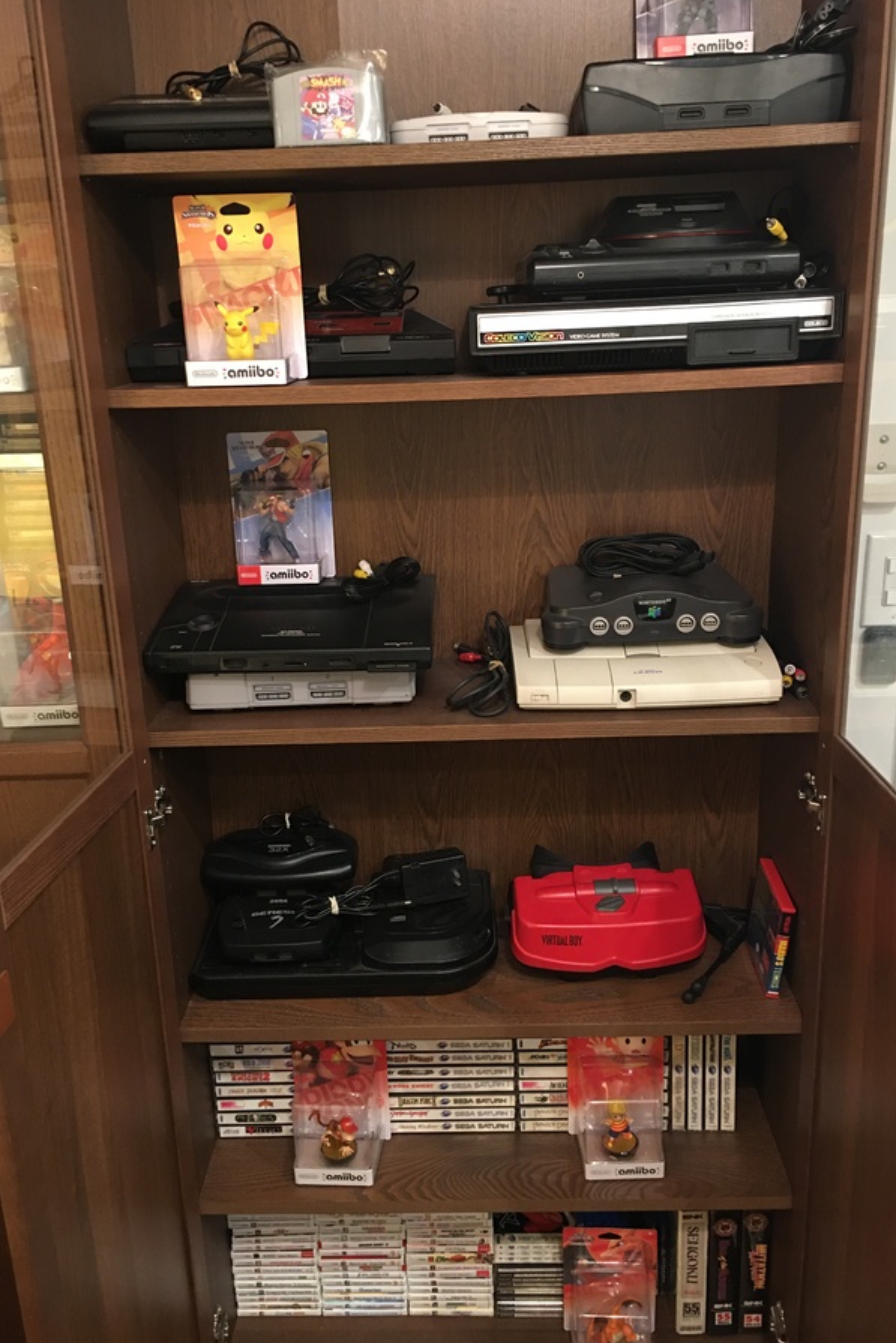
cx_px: 446
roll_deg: +2.4
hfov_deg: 42.3
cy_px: 671
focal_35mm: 31
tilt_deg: -16.9
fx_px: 1157
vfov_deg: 60.3
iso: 80
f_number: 2.2
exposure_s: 1/8
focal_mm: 4.15
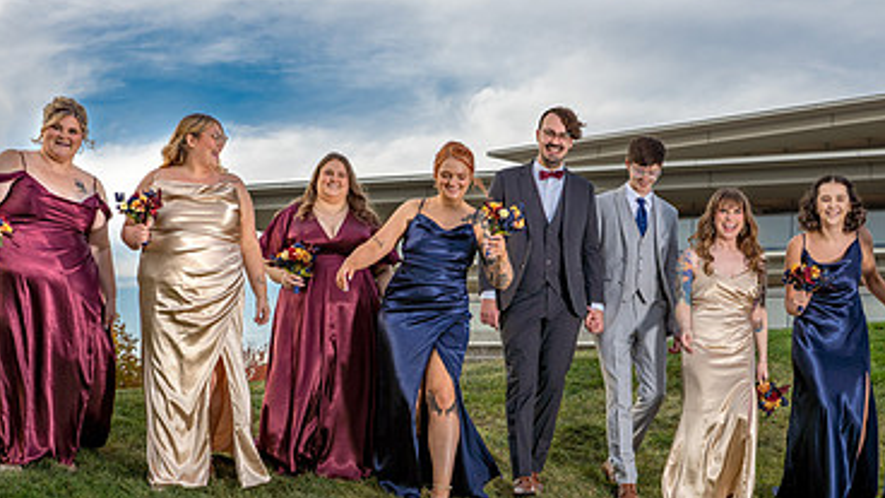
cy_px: 336
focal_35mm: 66
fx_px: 1549
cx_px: 534
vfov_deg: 18.2
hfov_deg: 31.8
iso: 100
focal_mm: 40
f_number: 6.3
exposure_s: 1/250
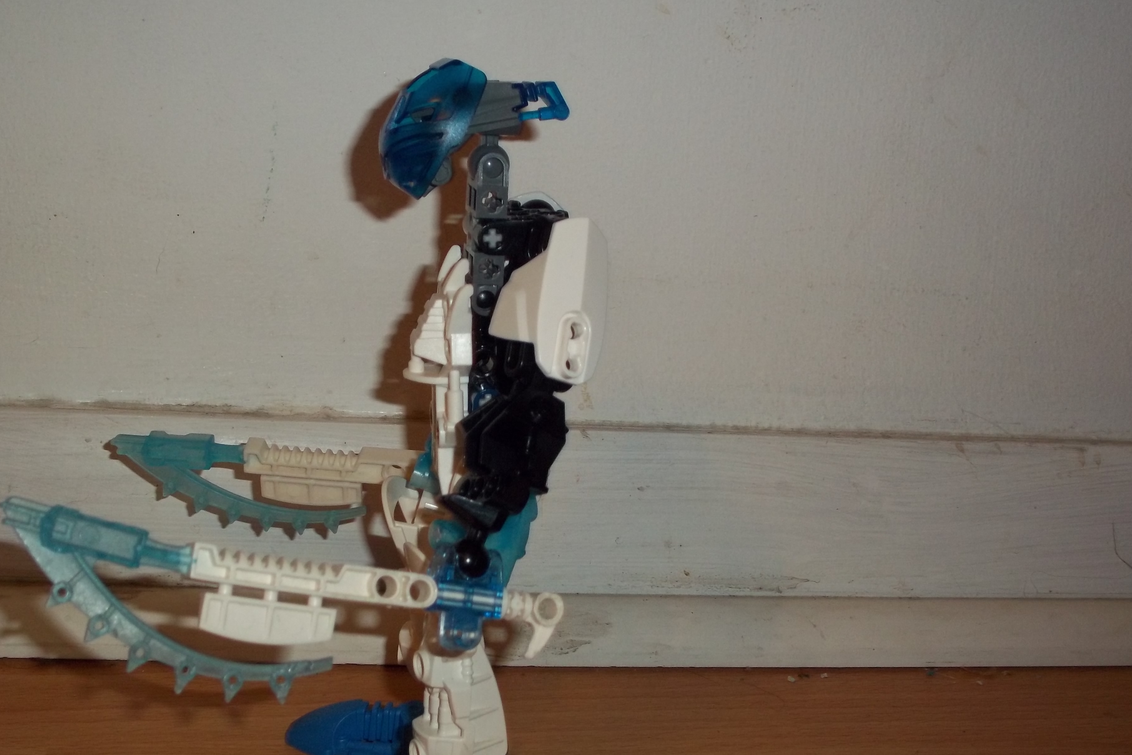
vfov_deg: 25.5
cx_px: 522
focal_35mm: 53
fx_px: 1666
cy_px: 400
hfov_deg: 37.5
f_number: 3.5
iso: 160
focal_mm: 8.2
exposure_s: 1/40
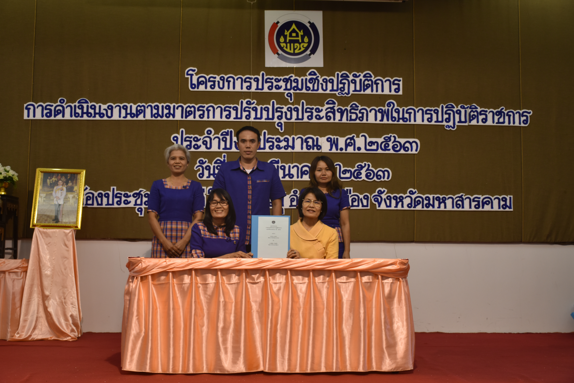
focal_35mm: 48
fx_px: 765
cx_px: 287
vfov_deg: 28.1
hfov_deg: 41.1
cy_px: 192
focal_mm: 32
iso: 400
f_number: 4
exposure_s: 1/60
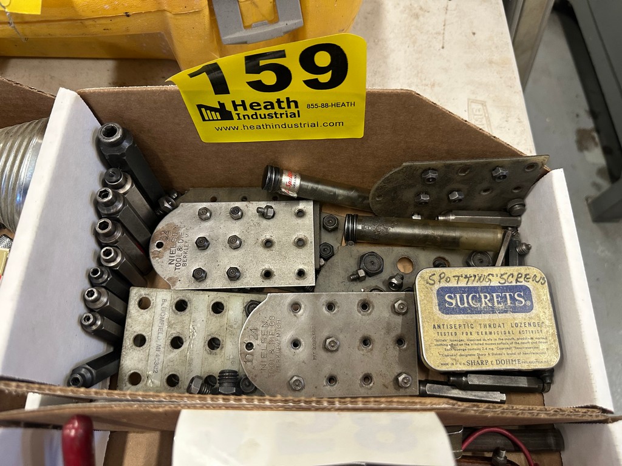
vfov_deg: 56.8
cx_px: 311
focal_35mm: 24
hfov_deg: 71.6
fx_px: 431
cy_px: 233
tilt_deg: -65.2
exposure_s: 1/60
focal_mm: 6.86
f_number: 1.78
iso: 320
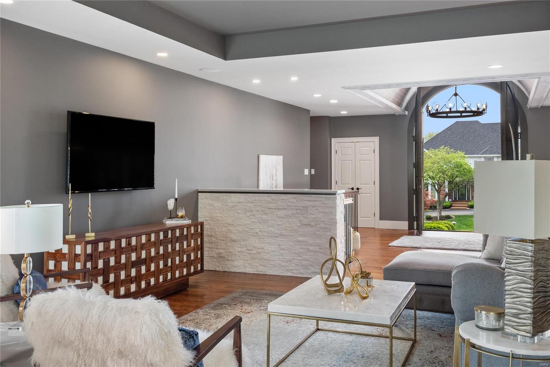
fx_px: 550
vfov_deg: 36.9
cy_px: 184
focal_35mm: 36
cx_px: 275
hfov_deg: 53.1
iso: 400
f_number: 8
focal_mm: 18
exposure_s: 1/160
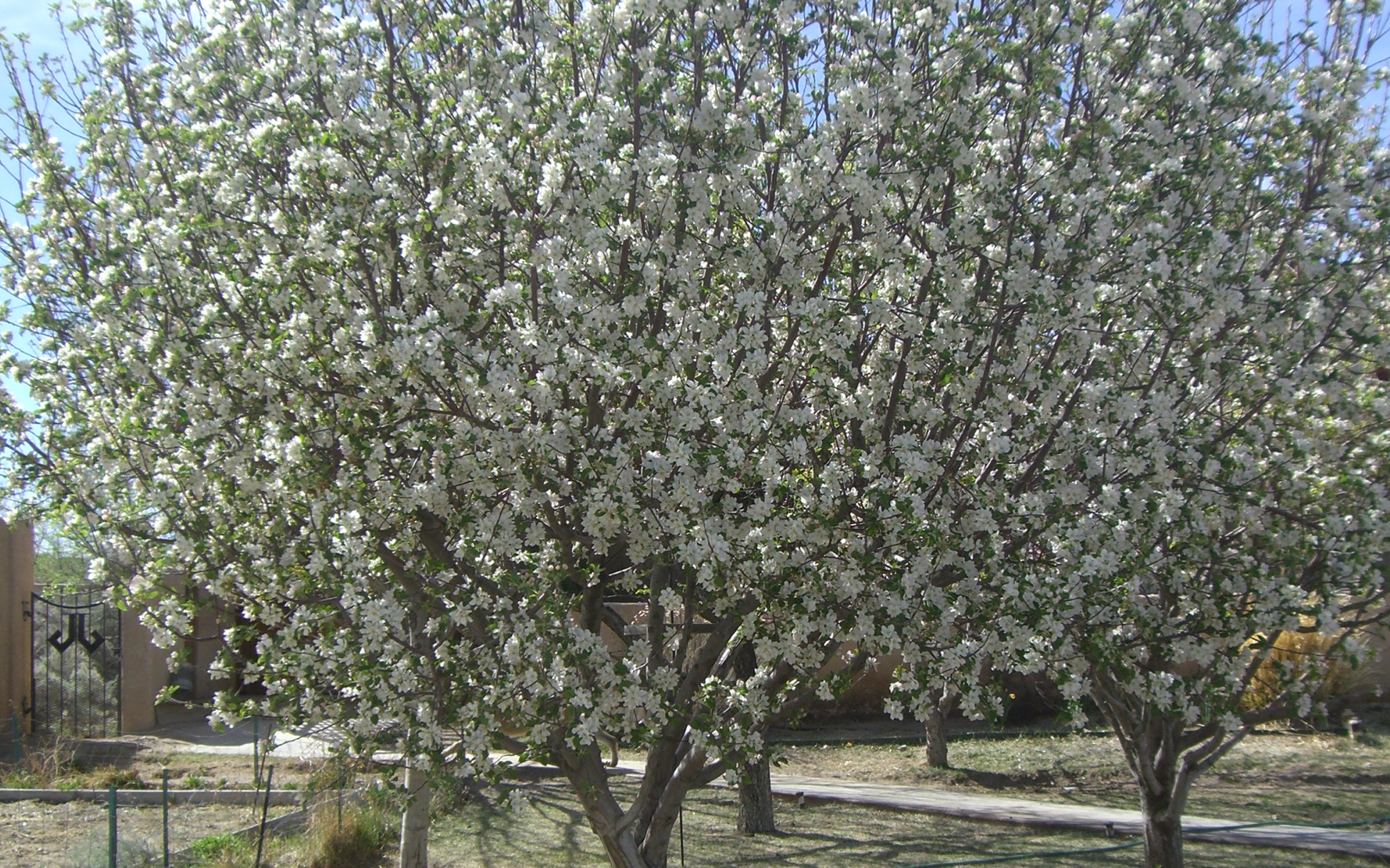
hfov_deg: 38.1
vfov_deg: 24.4
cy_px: 467
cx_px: 804
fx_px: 2008
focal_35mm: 53
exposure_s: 1/400
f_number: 4.3
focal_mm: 6.2
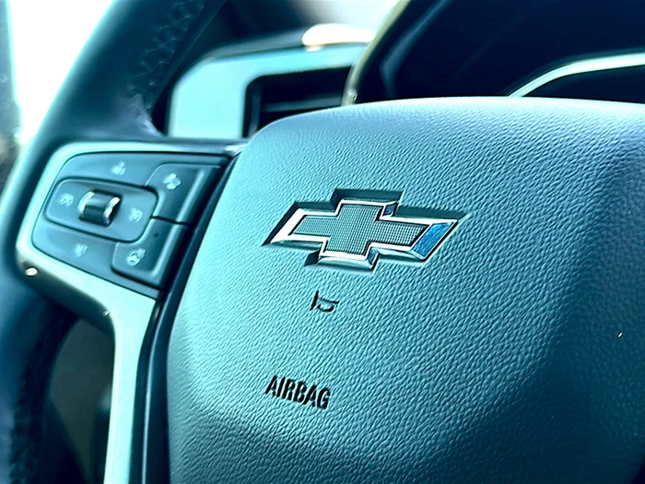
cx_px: 322
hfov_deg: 46.8
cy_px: 242
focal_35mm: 40
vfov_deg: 36.0
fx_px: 745
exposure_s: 1/51
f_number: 1.78
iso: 50
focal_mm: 6.86
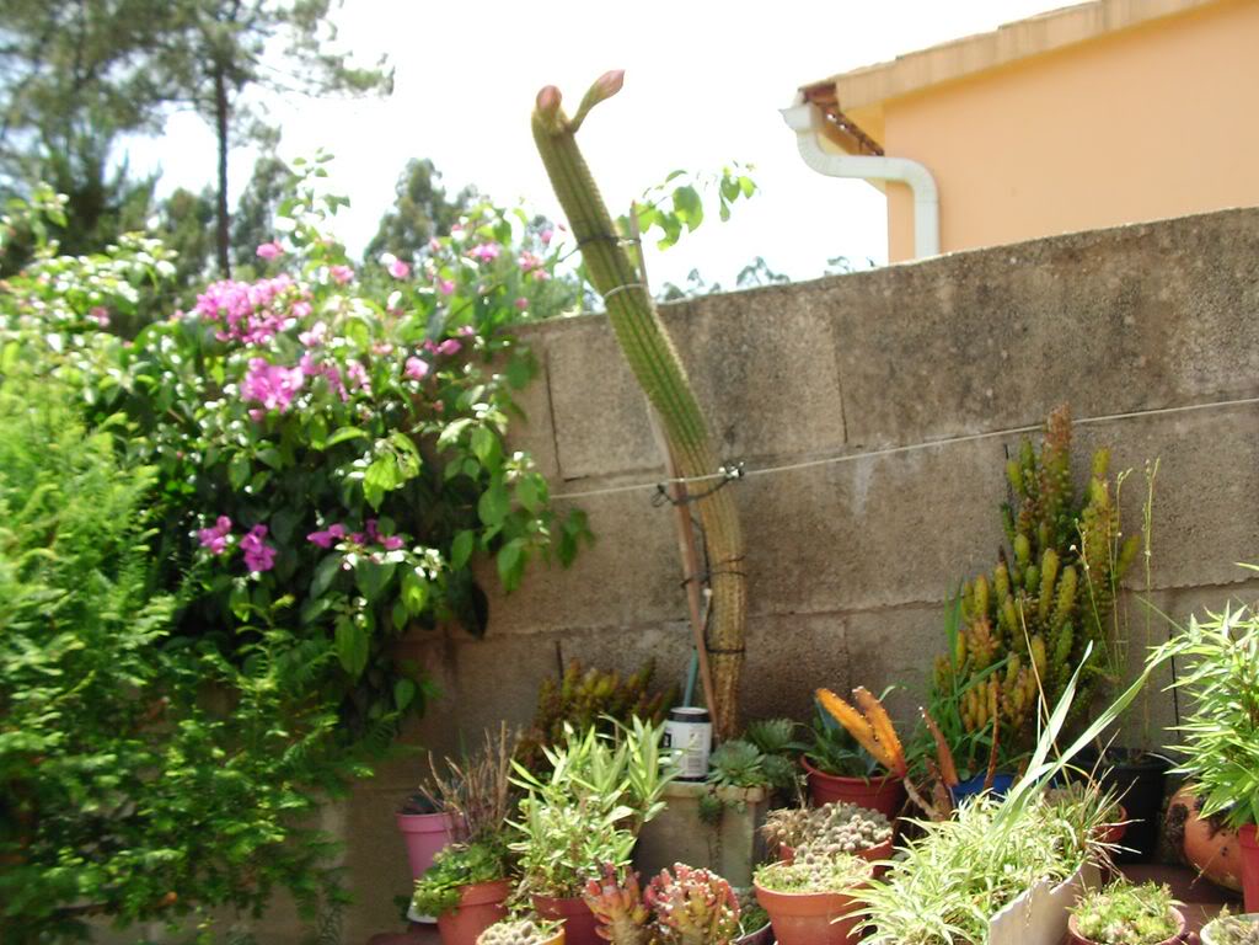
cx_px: 630
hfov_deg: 49.0
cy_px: 472
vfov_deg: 37.7
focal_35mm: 38
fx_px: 1382
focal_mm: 5.8
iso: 50
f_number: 3.5
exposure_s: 1/444
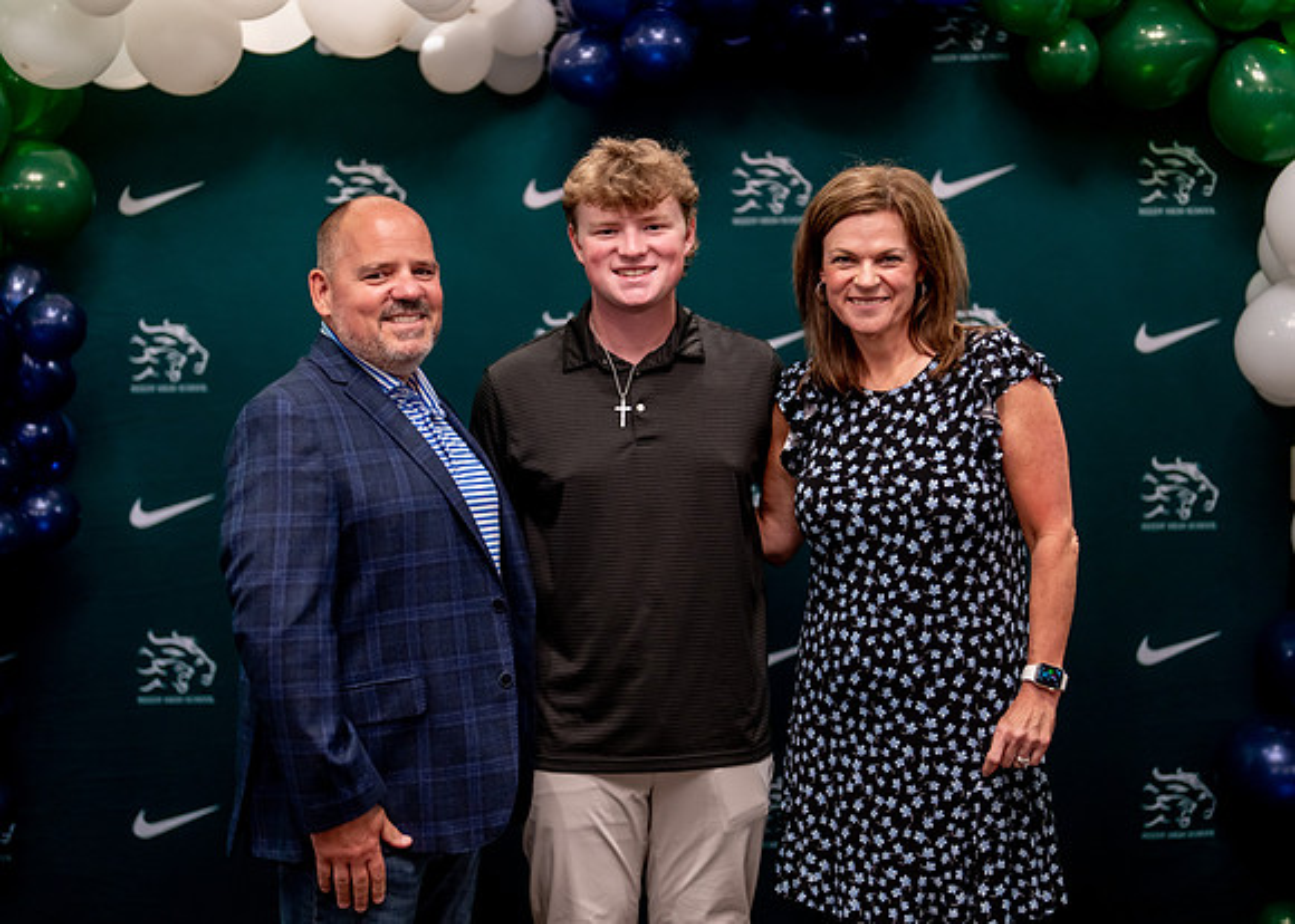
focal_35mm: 54
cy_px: 462
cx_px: 648
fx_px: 2004
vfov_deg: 26.0
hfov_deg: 35.8
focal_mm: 50
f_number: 1.2
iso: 800
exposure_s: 1/320
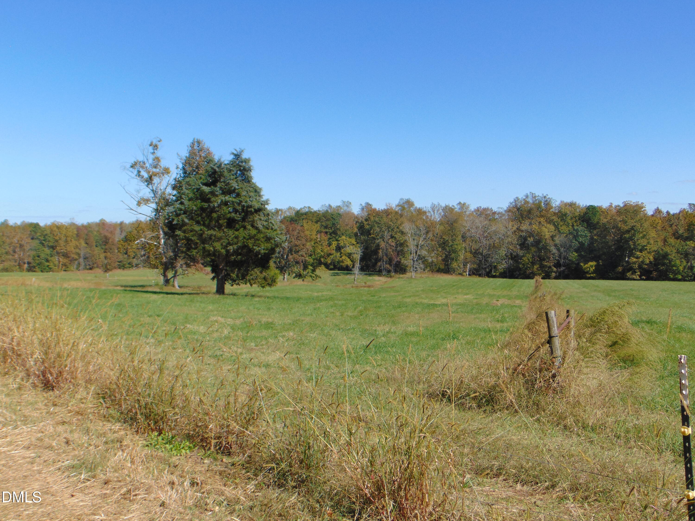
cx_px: 348
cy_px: 260
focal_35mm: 35
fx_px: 703
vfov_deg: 40.7
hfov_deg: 52.6
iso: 80
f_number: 8.3
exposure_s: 1/200
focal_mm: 6.3
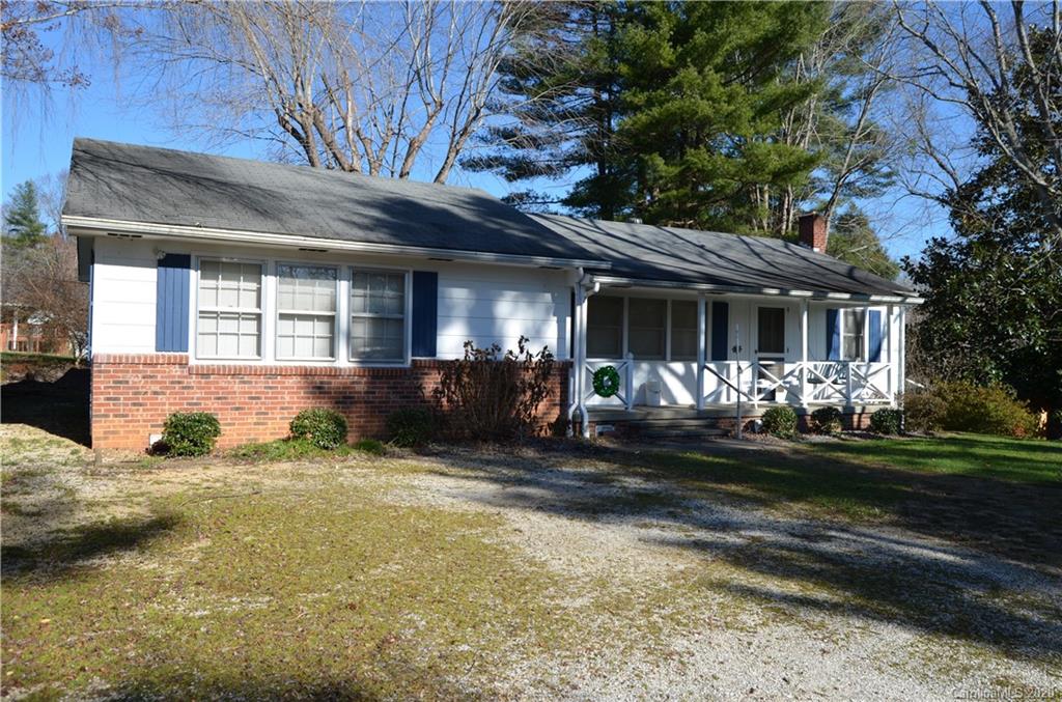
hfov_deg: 67.5
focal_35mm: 27
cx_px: 531
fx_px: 794
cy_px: 351
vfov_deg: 47.7
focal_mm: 18
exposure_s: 1/250
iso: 100
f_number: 8
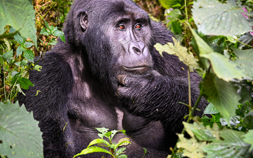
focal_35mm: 113
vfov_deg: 11.6
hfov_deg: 18.4
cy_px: 86
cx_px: 130
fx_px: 779
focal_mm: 90
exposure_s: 1/100
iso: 1000
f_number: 6.3
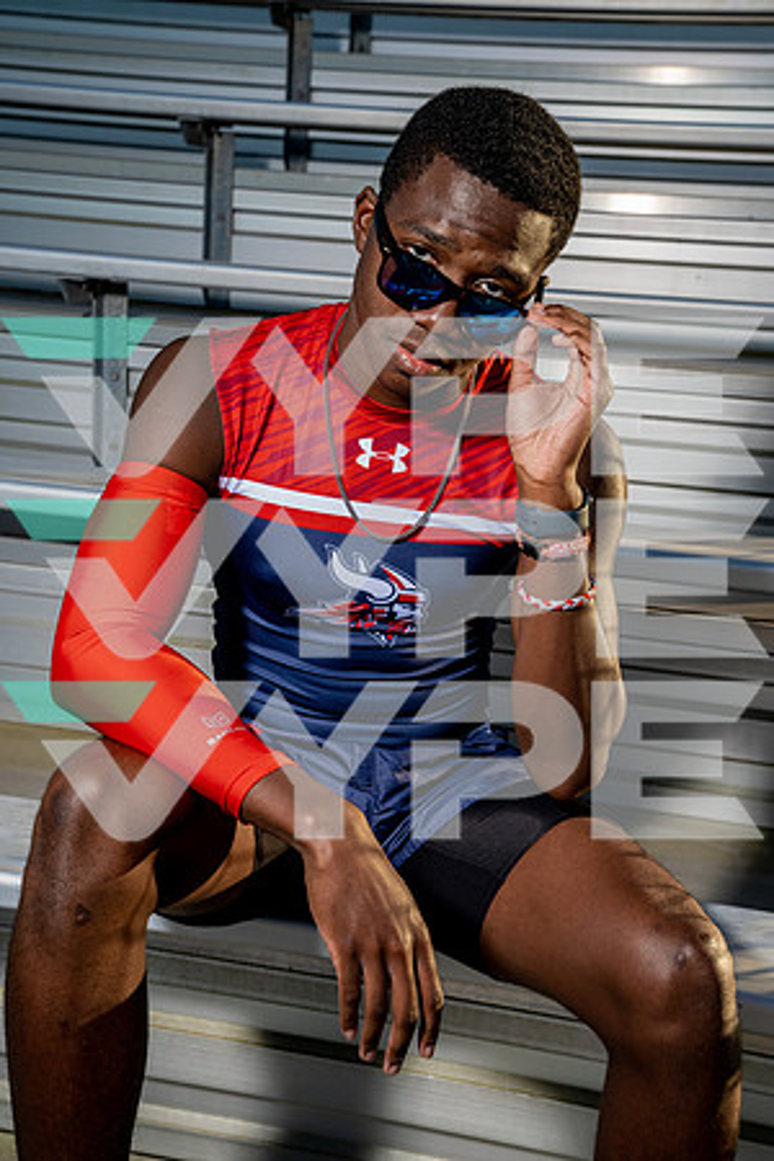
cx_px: 387
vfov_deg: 38.9
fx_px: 1645
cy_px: 580
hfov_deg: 26.5
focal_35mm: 51
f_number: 6.3
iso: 100
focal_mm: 51
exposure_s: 1/250
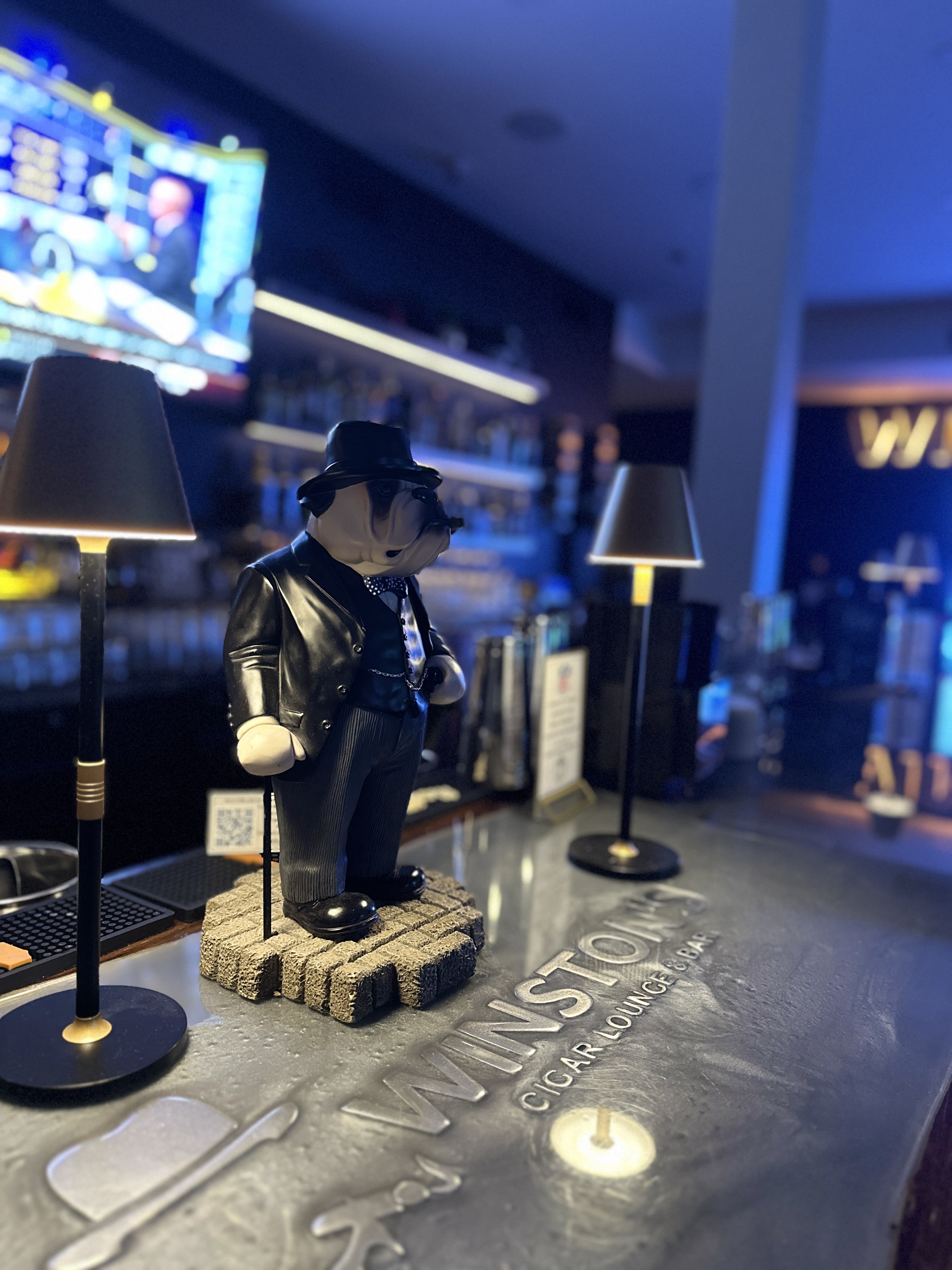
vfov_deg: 71.6
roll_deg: -5.0
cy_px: 635
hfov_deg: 56.8
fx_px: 880
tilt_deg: -5.2
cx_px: 476
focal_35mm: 24
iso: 800
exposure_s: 1/45
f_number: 1.78
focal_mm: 6.86
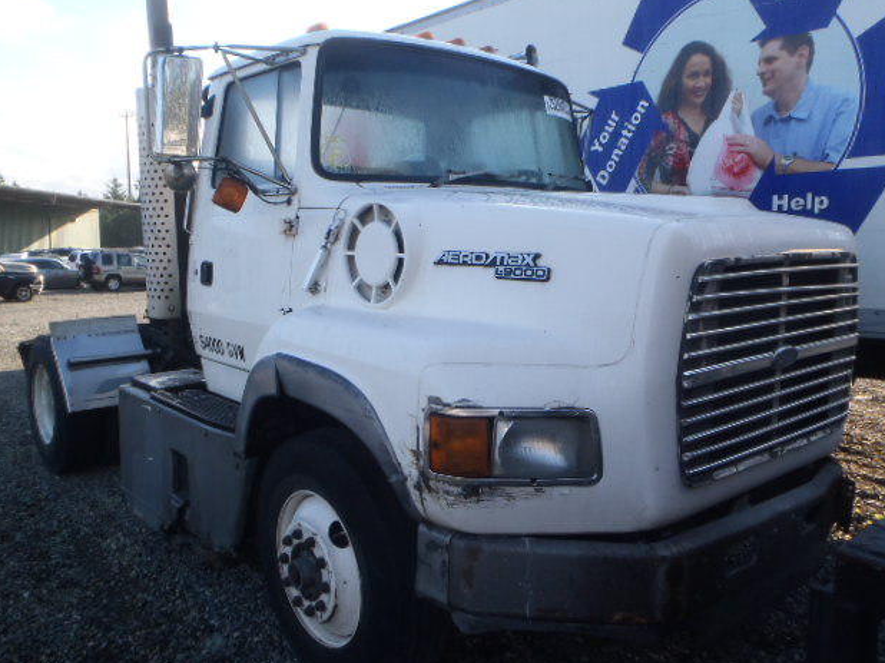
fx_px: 741
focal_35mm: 29
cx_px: 430
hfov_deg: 61.7
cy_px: 338
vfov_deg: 48.2
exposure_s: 1/200
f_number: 4.5
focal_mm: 5
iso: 100
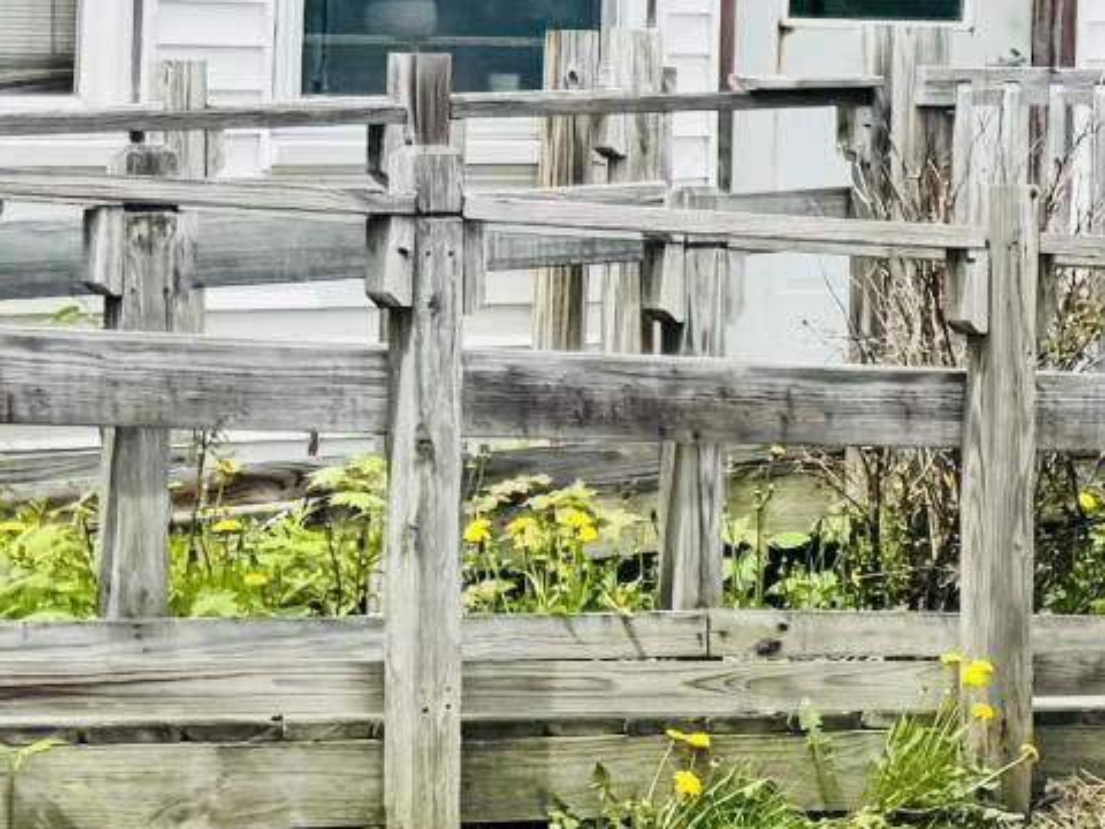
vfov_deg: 9.8
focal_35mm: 150
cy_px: -154
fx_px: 4788
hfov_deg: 10.9
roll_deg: +0.7
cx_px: 2730
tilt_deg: +2.7
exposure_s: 1/3247
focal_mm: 6.76
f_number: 1.78
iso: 80
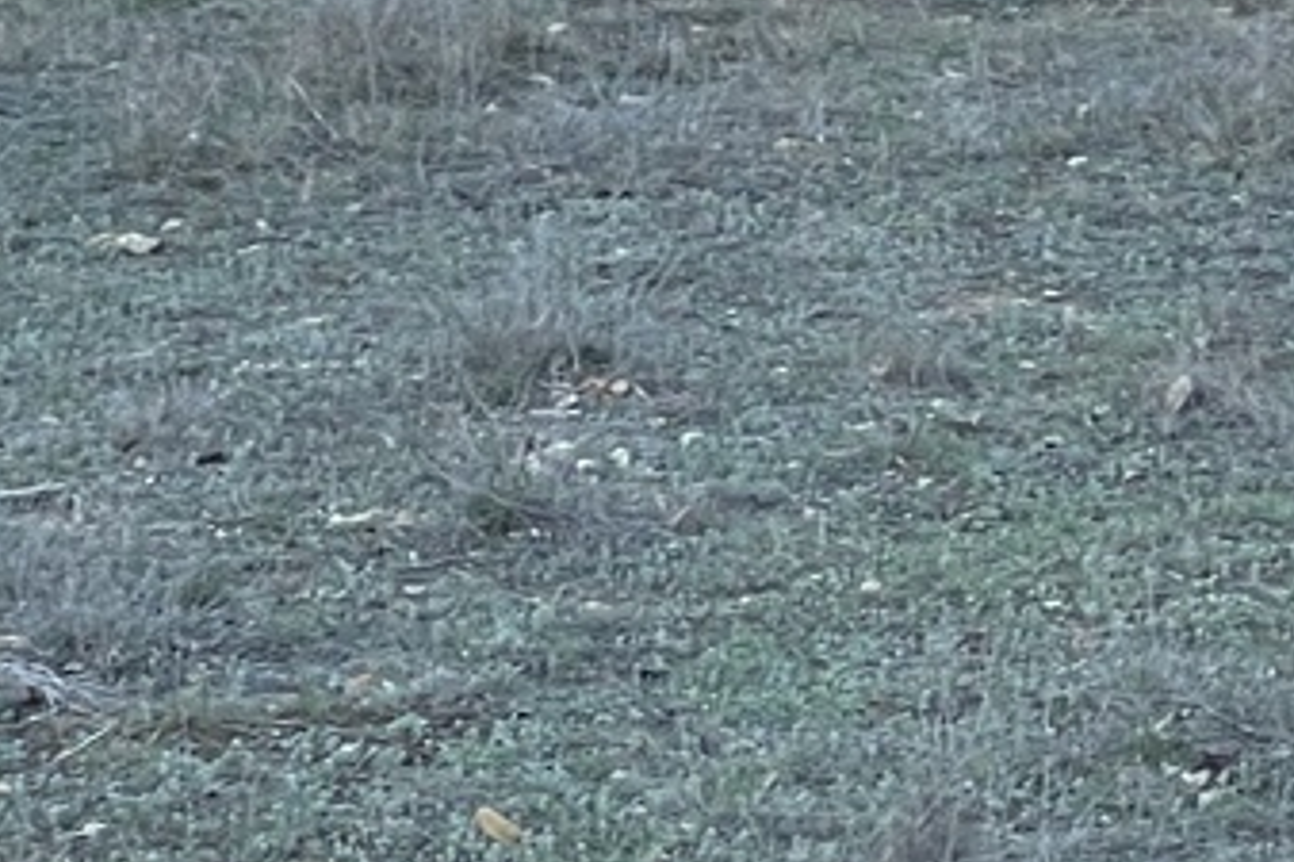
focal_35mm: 284
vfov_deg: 4.8
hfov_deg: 7.1
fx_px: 10203
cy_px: -383
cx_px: 2109
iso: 20
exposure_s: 1/269
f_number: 2.2
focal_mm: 7.5
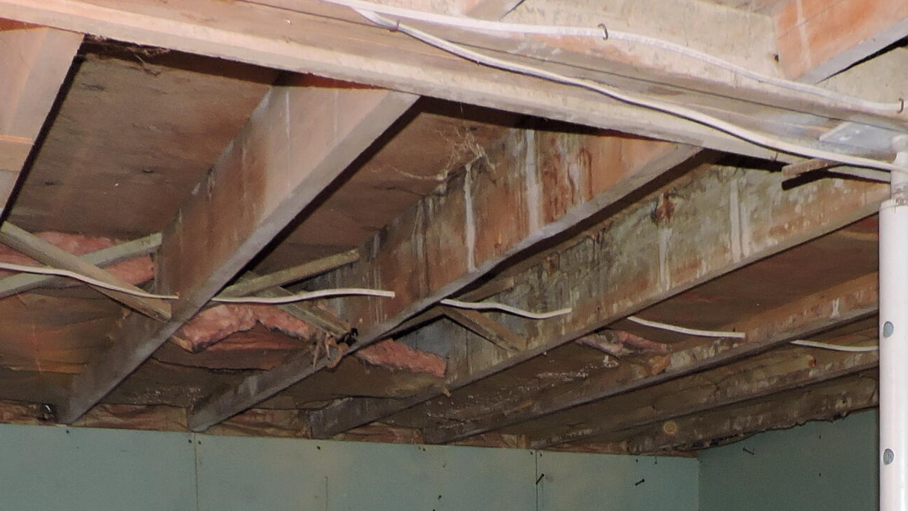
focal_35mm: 61
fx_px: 1468
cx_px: 650
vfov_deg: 17.7
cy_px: 770
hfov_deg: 33.8
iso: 200
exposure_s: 1/30
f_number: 3
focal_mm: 4.3
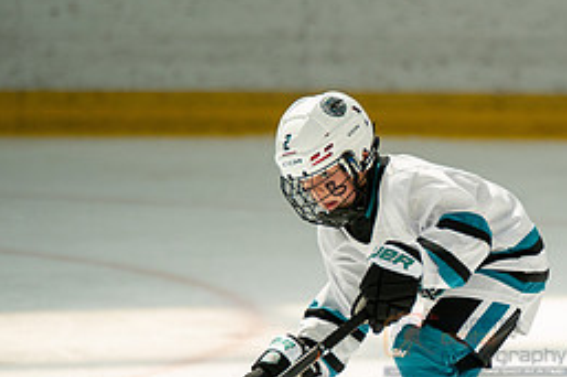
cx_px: 479
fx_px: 8783
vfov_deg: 2.5
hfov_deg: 3.7
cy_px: 343
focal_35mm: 558
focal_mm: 247
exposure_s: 1/5000
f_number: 3.2
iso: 1600
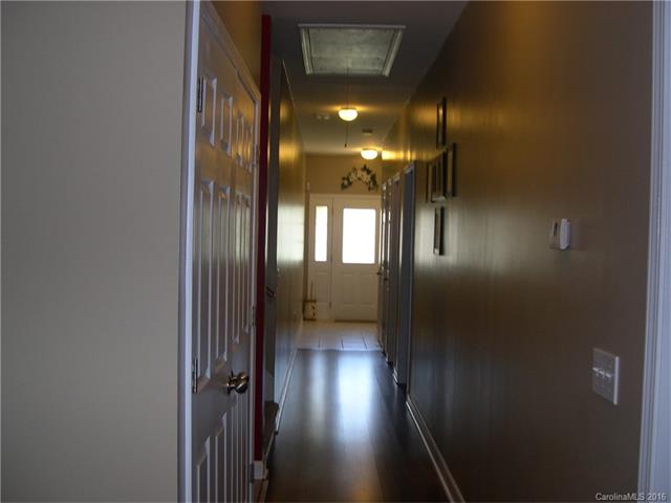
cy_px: 252
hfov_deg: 49.0
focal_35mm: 38
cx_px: 336
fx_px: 737
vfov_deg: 37.7
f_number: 2.8
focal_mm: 8
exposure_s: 1/30
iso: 100
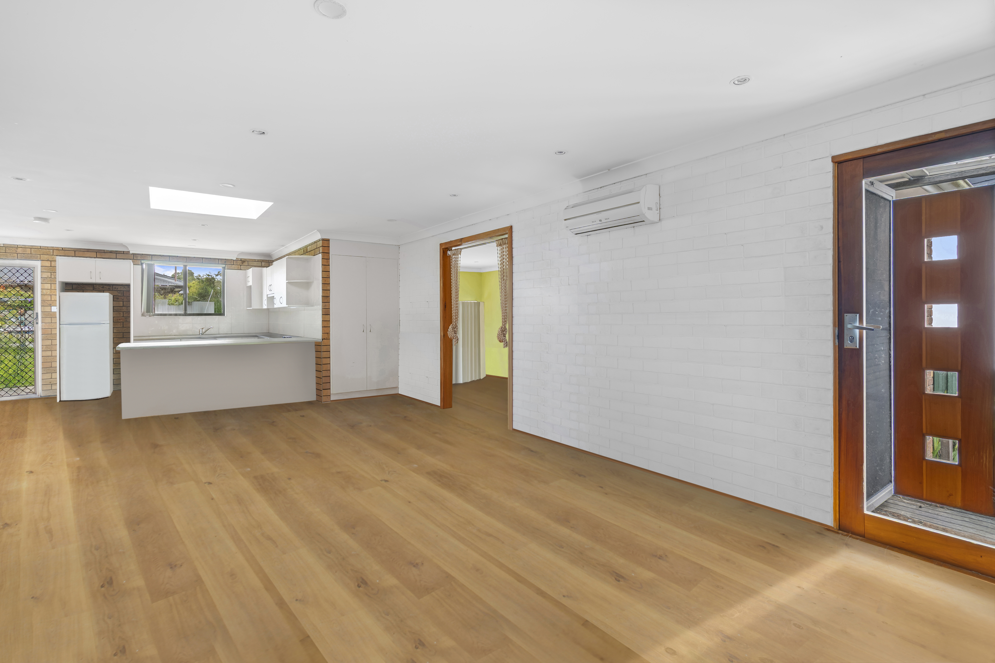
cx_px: 498
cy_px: 332
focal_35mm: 16
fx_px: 442
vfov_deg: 73.7
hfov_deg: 96.7
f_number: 7.1
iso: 400
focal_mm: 16
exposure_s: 1/8
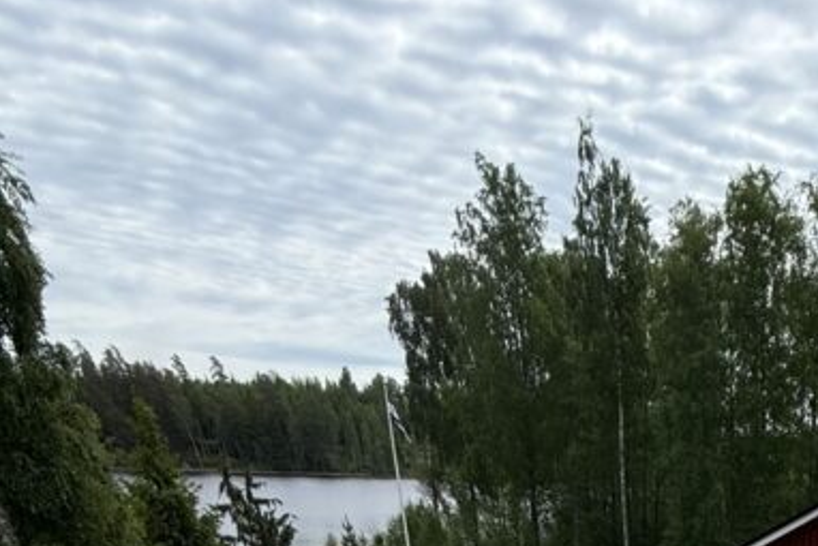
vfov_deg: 19.4
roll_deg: -1.8
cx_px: 717
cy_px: 1088
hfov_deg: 45.5
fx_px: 886
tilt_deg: -34.6
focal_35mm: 39
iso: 50
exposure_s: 1/1656
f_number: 2.2
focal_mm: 2.22
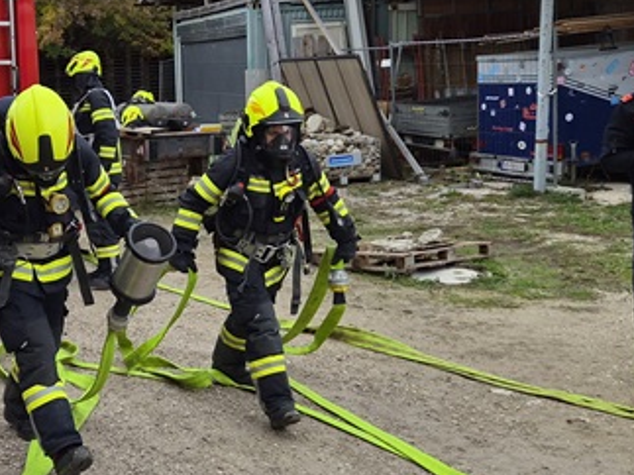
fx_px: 1044
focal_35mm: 57
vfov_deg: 25.6
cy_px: 289
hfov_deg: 32.7
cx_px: 110
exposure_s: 1/1176
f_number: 1.8
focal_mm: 5.4
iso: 50
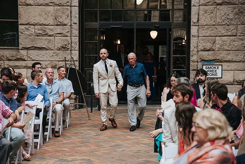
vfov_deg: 14.6
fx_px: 637
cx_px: 115
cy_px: 82
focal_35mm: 94
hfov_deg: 21.8
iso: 450
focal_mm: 85
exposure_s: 1/500
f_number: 4
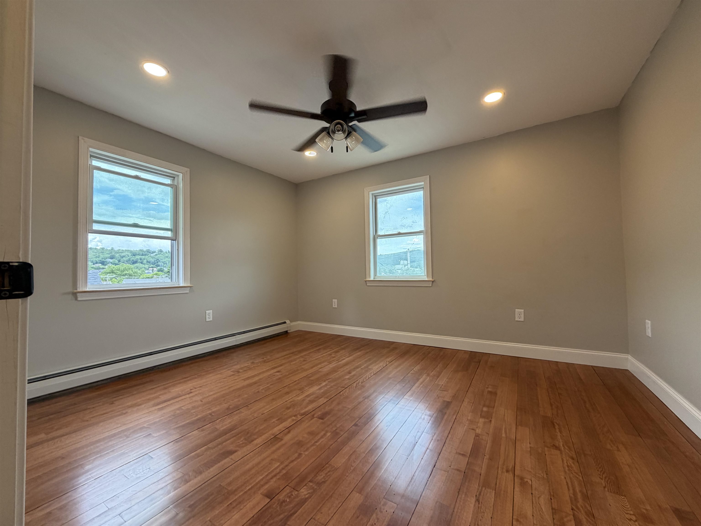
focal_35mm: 14
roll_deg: +2.2
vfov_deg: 85.7
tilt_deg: +2.2
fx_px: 284
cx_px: 350
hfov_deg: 102.1
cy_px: 263
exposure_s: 1/121
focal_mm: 2.22
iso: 160
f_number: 2.2
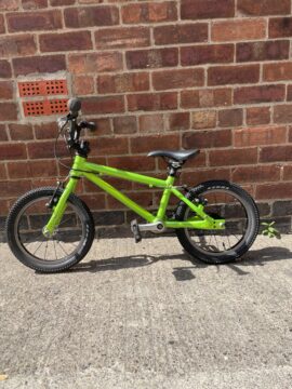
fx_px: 292
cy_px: 194
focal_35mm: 26
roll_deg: +4.3
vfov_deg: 67.3
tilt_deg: -15.3
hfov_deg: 53.1
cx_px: 146
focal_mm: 4.2
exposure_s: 1/1453
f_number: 1.6
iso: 32
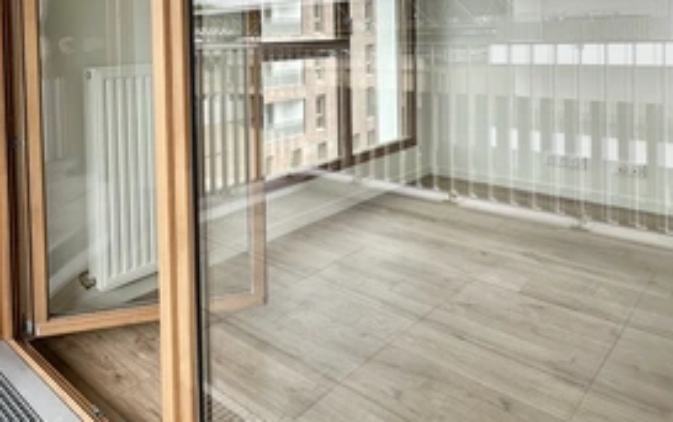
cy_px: 54
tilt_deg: -0.9
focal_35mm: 29
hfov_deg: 61.9
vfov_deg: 40.4
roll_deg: +1.7
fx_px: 532
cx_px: 191
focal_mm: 2.22
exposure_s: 1/143
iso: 40
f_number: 2.2
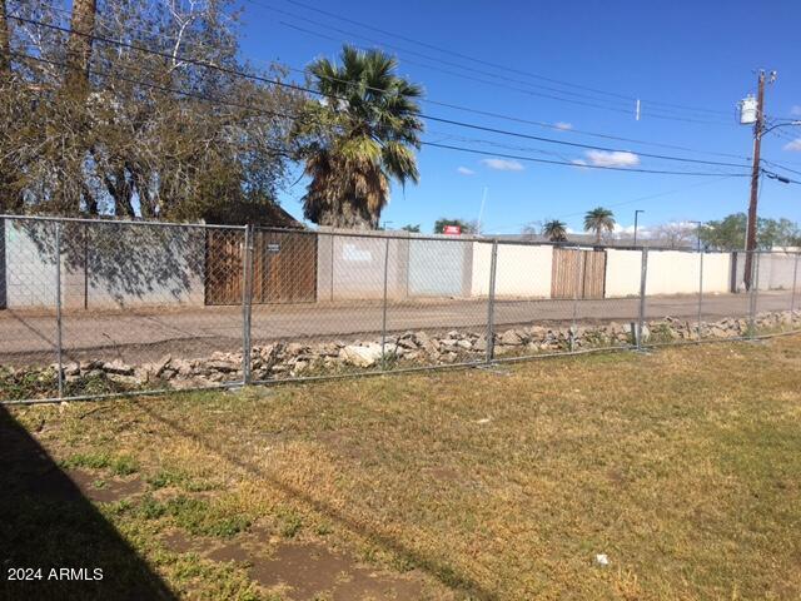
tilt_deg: -0.8
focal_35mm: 29
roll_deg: -1.5
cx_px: 400
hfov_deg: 61.7
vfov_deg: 48.2
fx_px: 671
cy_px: 300
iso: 25
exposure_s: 1/2564
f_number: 2.2
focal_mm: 4.15
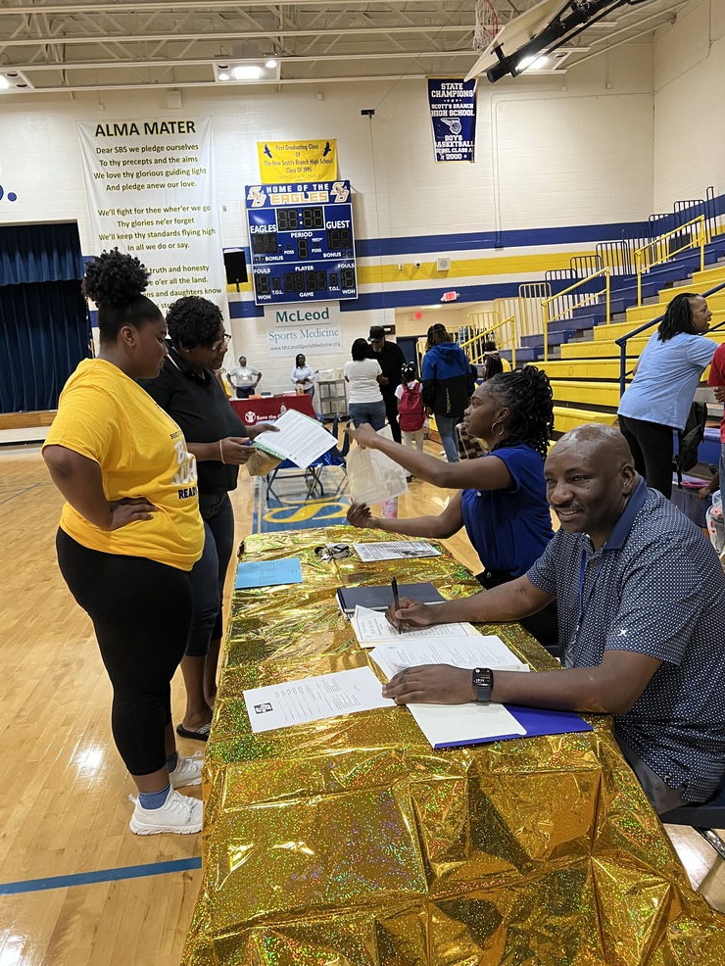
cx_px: 350
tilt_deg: -9.5
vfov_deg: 65.3
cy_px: 494
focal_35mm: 27
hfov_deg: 51.4
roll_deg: +4.2
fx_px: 754
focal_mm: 5.7
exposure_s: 1/60
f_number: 1.5
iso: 500
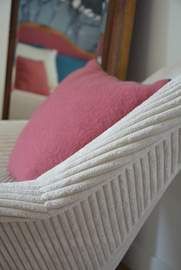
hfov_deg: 26.5
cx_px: 90
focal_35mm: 51
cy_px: 135
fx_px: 384
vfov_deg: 38.9
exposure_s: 1/30
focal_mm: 34
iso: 1800
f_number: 4.2
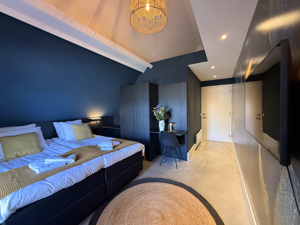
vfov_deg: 85.7
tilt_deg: -2.5
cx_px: 150
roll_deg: +0.4
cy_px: 112
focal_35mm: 14
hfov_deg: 102.1
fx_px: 121
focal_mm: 2.22
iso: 640
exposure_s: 1/50
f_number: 2.2
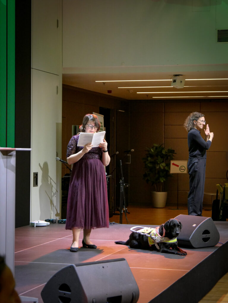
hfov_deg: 16.1
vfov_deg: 21.3
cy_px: 152
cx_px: 114
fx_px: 808
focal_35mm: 92
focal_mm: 46
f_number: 4.9
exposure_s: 1/80
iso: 3200
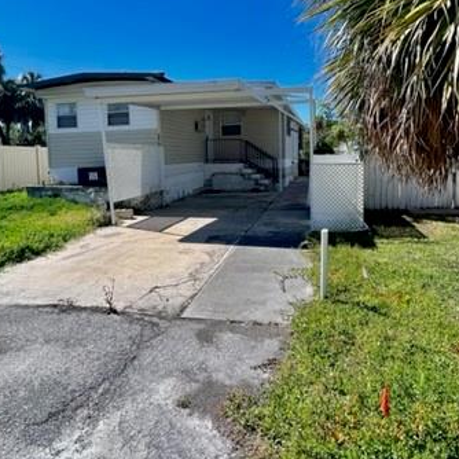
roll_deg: +1.0
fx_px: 330
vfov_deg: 68.7
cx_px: 247
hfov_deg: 69.5
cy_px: 176
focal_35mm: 22
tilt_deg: -4.5
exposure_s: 1/1393
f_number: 1.8
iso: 32
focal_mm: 1.57
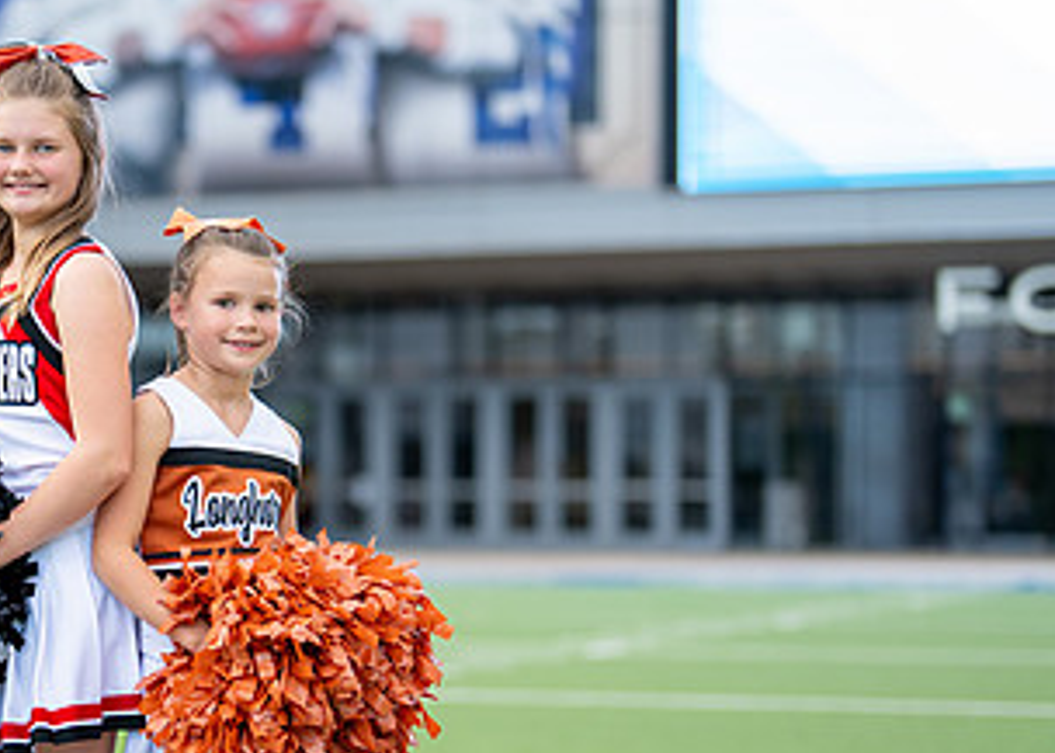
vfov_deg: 12.7
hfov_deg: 17.5
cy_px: 505
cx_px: 185
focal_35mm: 113
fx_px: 3385
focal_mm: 50
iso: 160
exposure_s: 1/1600
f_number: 1.2
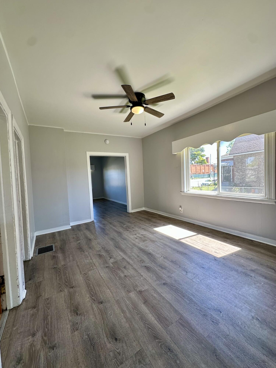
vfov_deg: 102.1
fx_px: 149
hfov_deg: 85.7
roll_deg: +2.1
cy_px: 184
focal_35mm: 14
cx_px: 138
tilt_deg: -2.3
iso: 64
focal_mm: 2.22
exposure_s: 1/99
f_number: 2.2
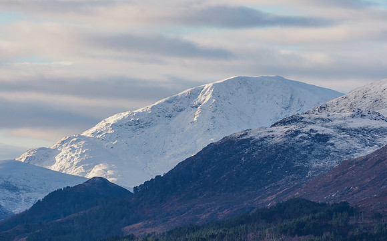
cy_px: 96
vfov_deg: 2.1
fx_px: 6716
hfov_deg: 3.3
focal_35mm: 637
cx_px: 194
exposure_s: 1/640
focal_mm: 300
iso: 200
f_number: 6.3
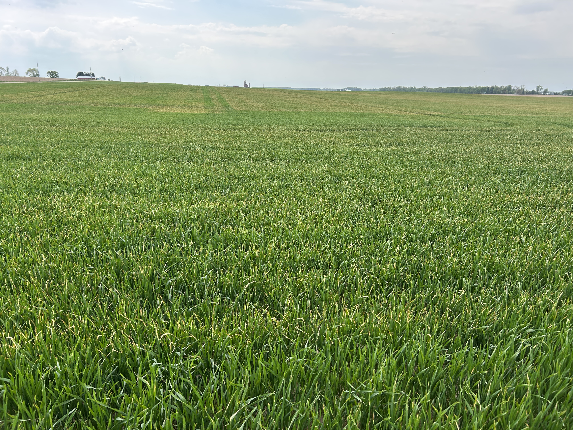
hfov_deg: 67.3
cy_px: 215
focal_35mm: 26
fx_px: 430
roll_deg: -0.7
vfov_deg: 53.1
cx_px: 286
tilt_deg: -18.2
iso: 50
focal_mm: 5.7
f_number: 1.5
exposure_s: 1/1531
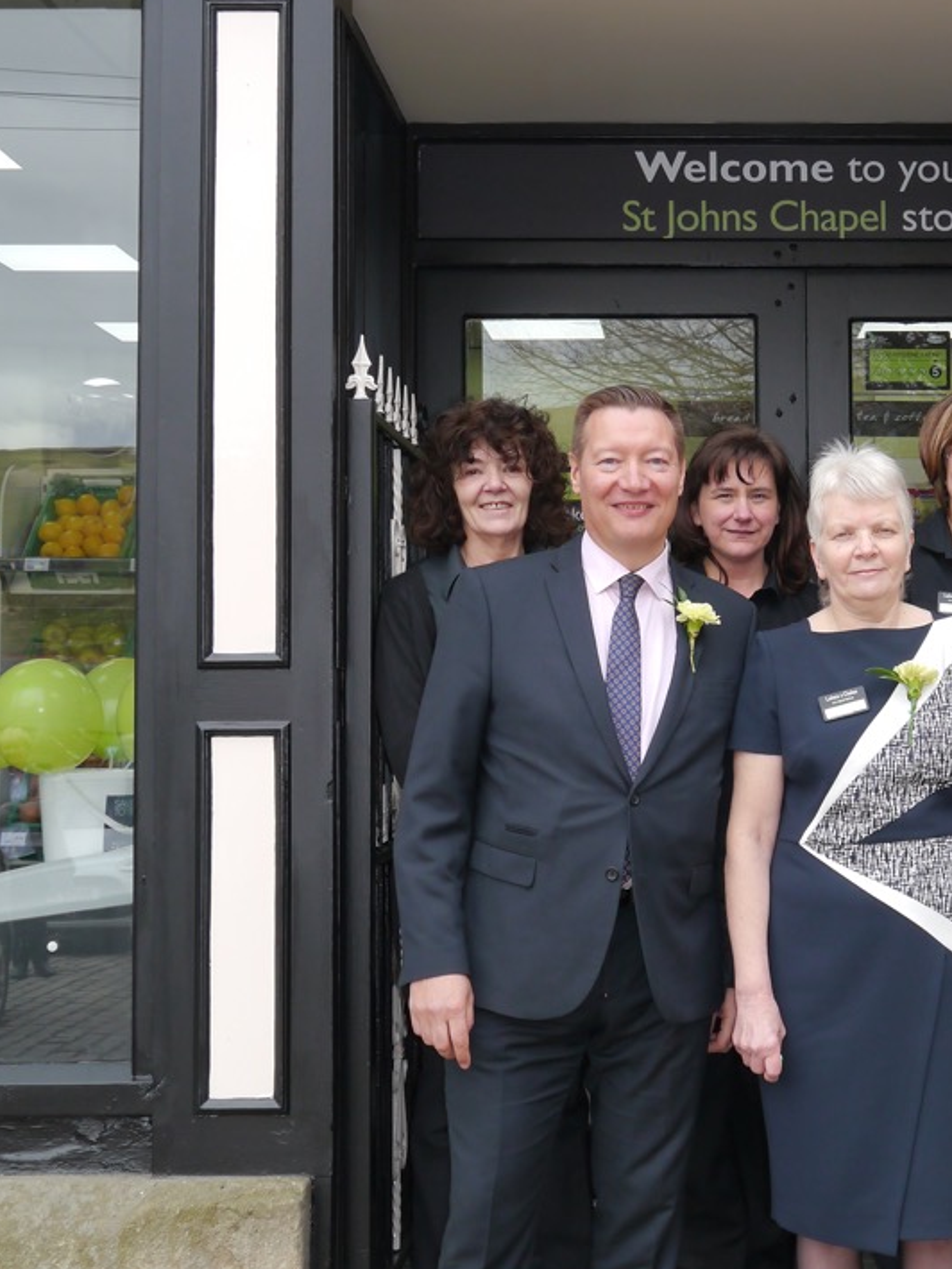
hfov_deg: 22.2
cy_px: 573
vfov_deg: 29.8
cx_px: 792
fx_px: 2383
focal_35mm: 65
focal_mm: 18
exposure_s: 1/160
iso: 160
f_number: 5
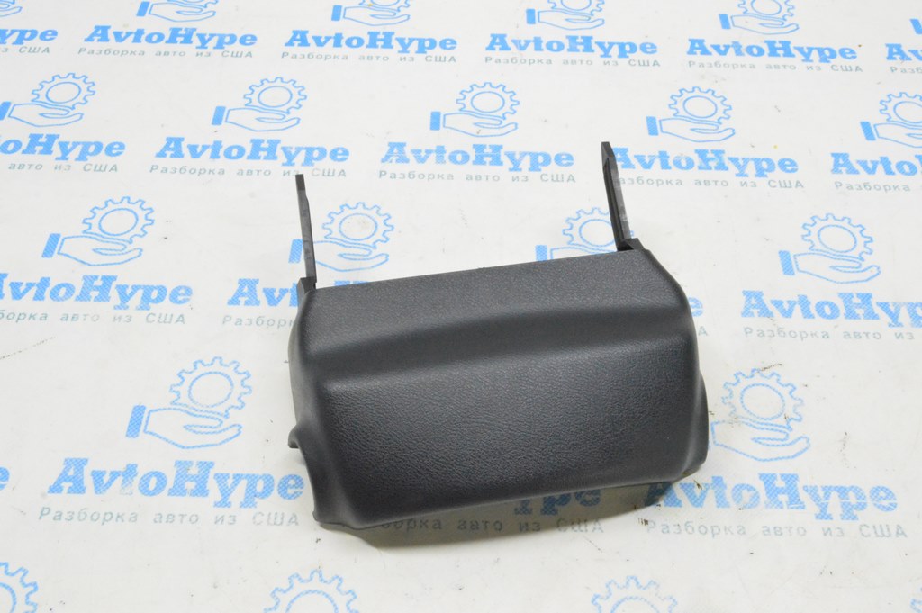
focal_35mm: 39
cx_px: 461
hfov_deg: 49.6
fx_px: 998
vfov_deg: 34.2
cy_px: 306
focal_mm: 26
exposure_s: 1/15
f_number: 20
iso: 6400
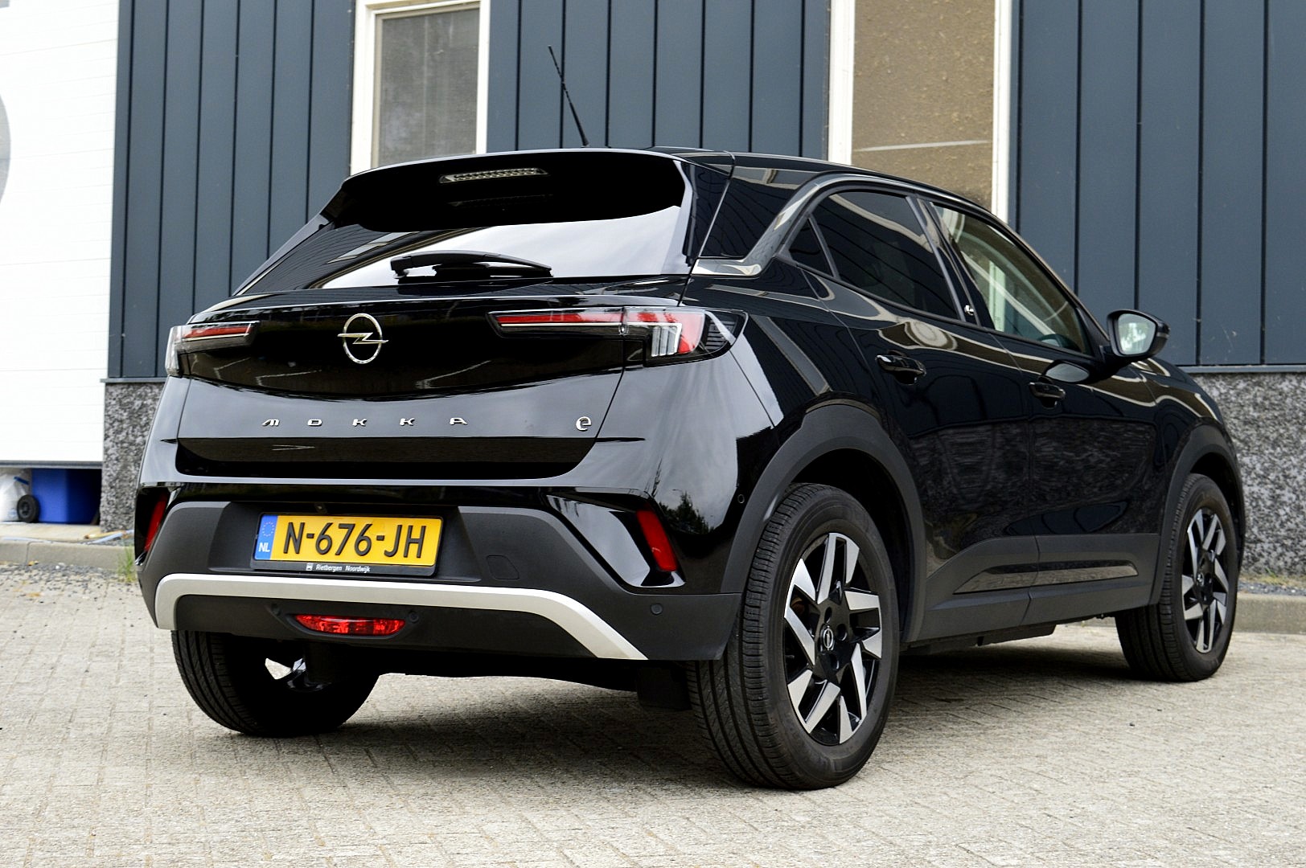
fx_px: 2066
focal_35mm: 57
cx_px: 653
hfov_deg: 35.1
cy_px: 434
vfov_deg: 23.7
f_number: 8
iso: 400
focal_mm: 38
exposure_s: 1/60
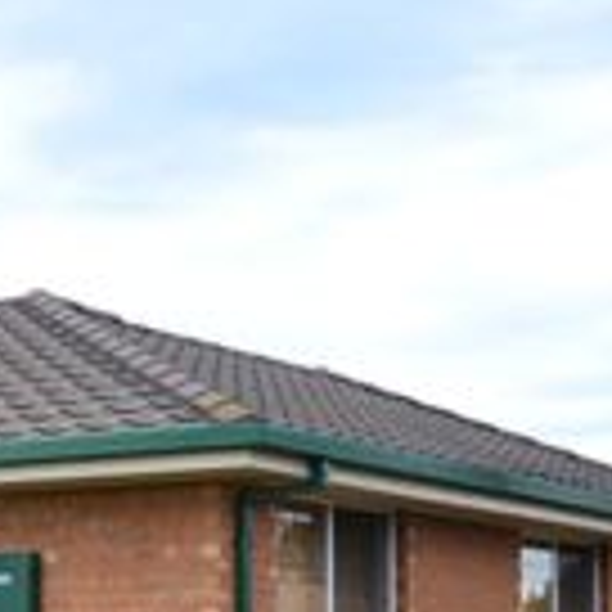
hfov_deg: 15.3
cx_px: -270
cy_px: 583
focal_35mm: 106
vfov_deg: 16.2
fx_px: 2120
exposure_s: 1/125
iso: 400
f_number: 9
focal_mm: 24
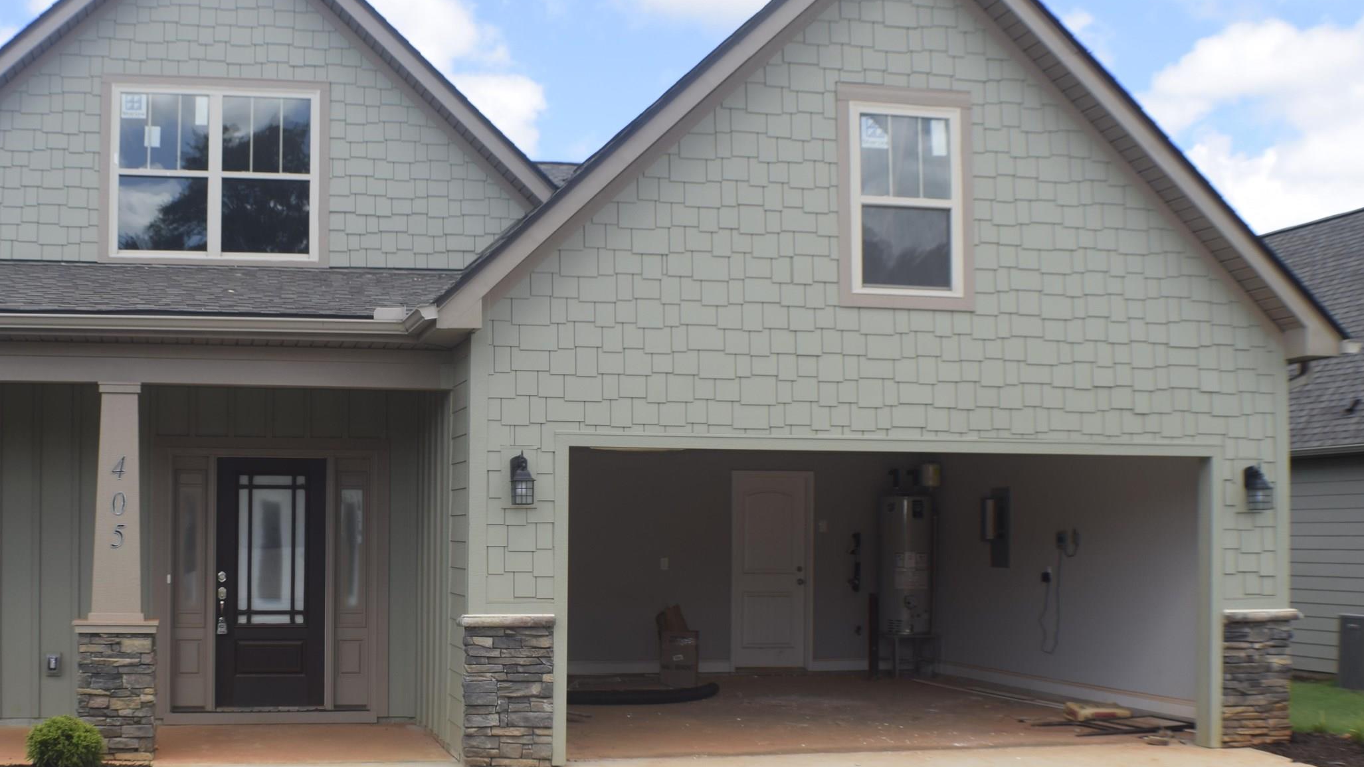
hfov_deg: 35.1
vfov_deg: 20.4
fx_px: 2126
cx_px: 425
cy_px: 481
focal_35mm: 59
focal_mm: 25
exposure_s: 1/200
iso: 100
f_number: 8
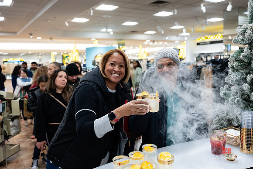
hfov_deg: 57.6
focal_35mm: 33
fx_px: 230
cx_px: 135
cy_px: 79
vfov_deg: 40.3
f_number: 3.2
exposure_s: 1/125
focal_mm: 30
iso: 1000
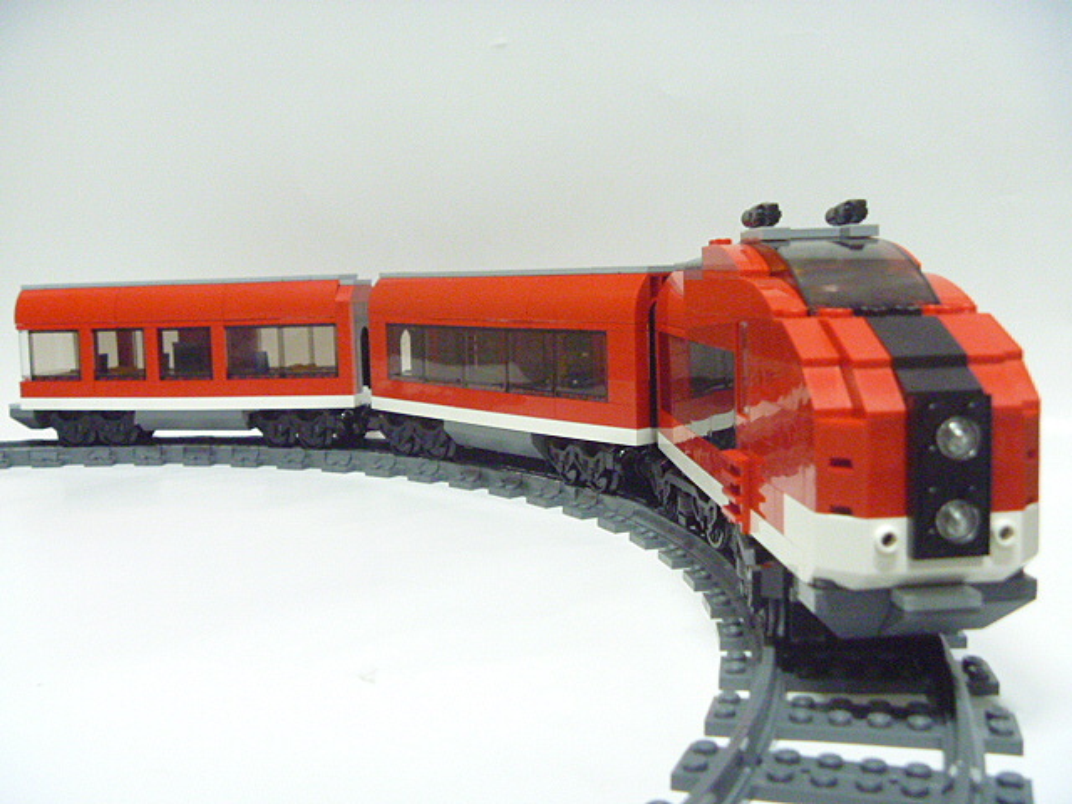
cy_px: 402
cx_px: 536
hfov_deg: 52.6
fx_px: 1084
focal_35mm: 35
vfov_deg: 40.7
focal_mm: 6.3
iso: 800
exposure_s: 1/15
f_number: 3.5
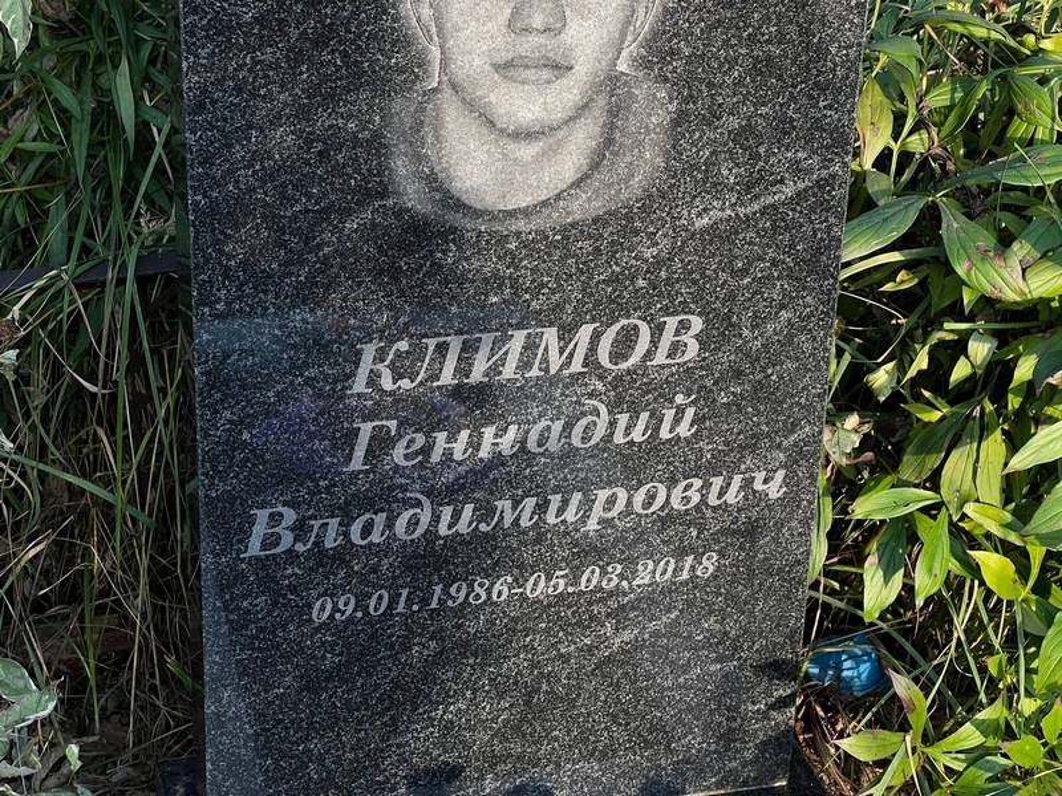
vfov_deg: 19.1
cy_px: 398
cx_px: 531
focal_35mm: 77
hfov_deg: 25.3
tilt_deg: -26.4
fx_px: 2362
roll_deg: -4.8
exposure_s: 1/139
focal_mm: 9
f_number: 2.8
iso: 32
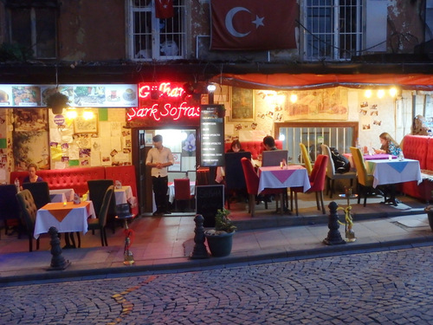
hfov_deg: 43.9
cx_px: 216
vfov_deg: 33.6
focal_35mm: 43
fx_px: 538
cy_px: 162
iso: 800
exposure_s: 1/13
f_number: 4.8
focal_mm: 7.7
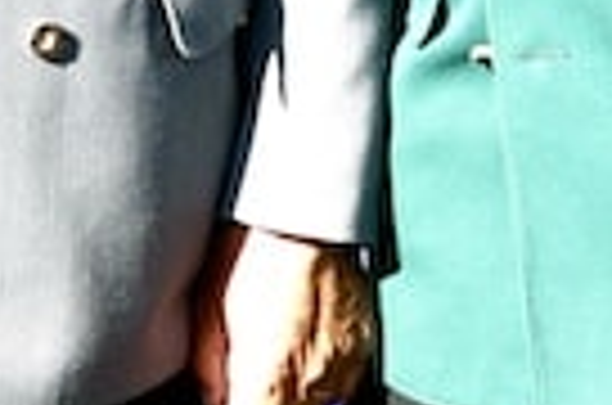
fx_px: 4868
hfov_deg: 7.2
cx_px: -18
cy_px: -758
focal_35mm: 287
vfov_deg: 4.6
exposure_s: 1/100
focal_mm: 38
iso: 90
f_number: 7.1
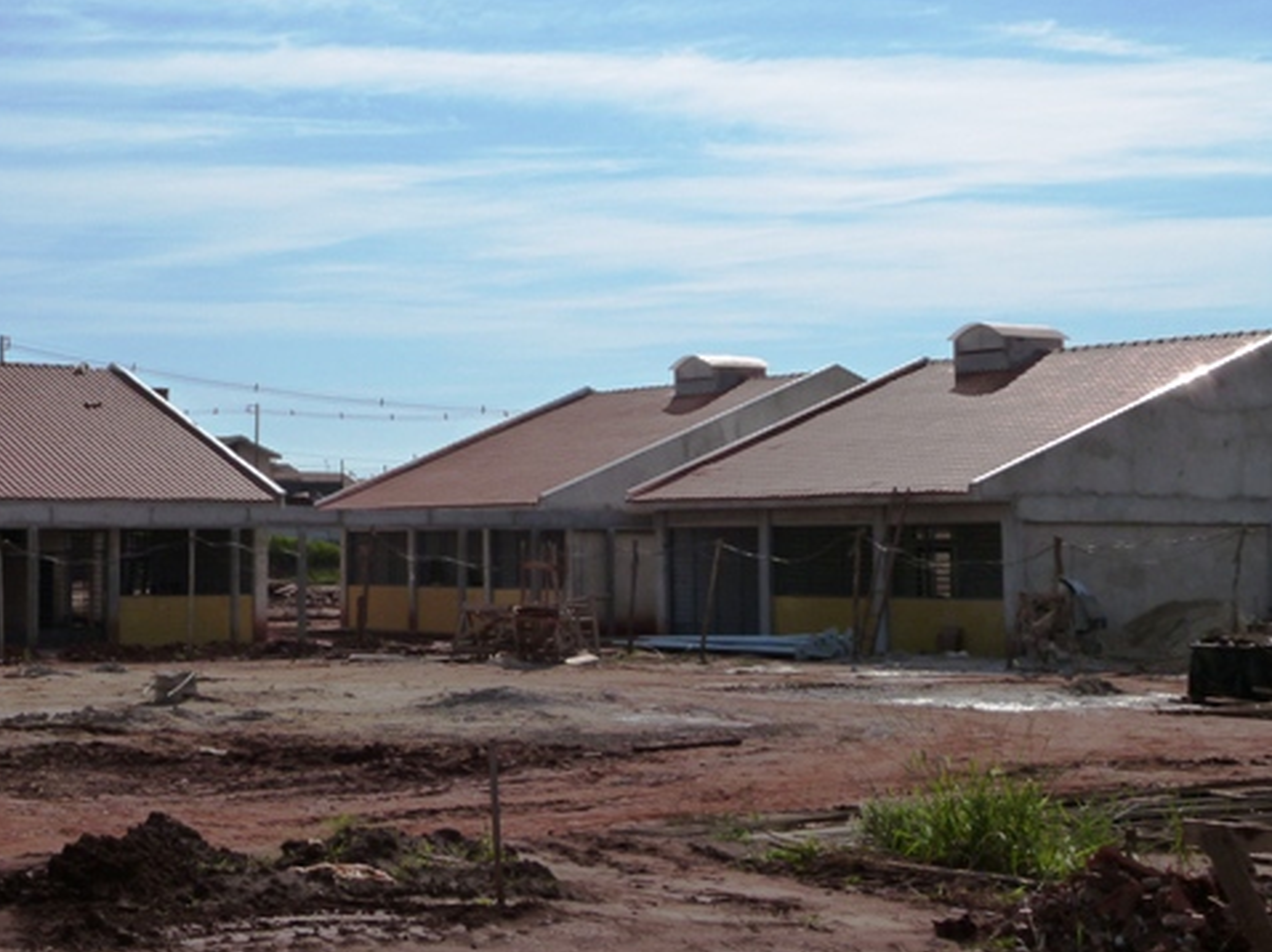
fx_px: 2461
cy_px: 362
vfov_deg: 21.9
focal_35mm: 67
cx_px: 426
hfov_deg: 28.8
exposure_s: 1/1600
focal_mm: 9
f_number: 5.6
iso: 160
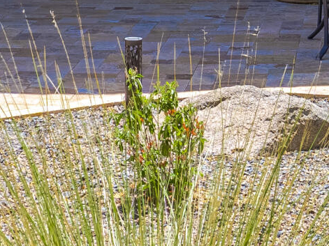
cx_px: 342
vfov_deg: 9.5
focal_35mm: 147
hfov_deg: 13.2
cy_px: -215
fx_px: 1397
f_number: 11
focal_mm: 24
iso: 100
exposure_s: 1/1600
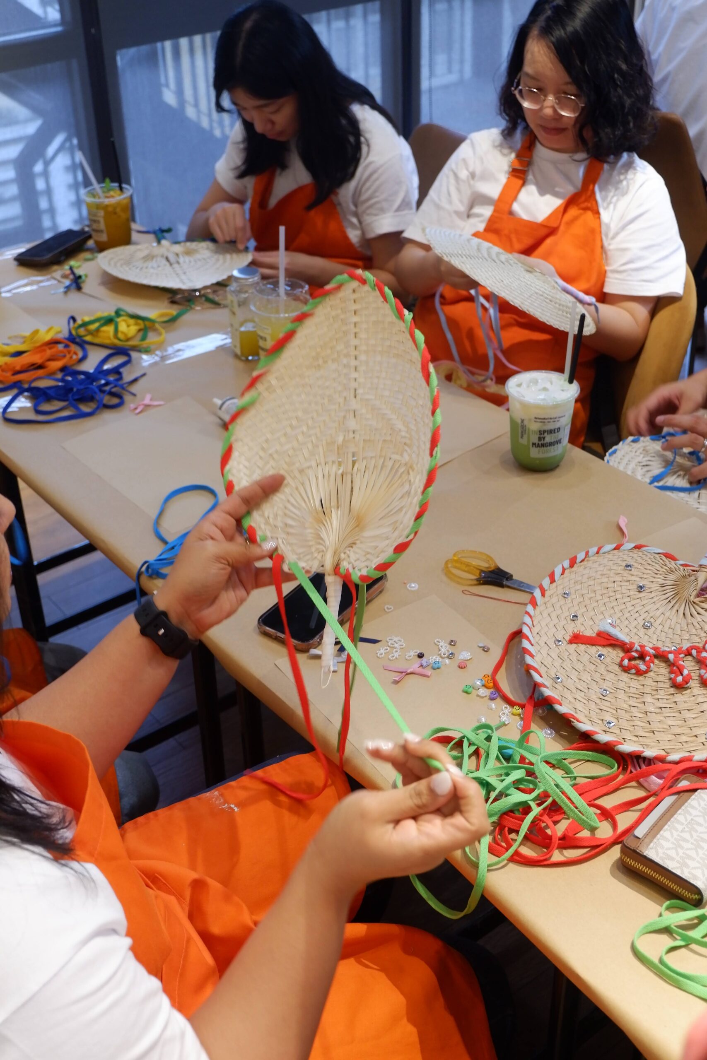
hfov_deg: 31.9
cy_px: 530
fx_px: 1237
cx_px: 354
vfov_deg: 46.4
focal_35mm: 42
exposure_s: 1/34
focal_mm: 28.2
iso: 800
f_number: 4.5
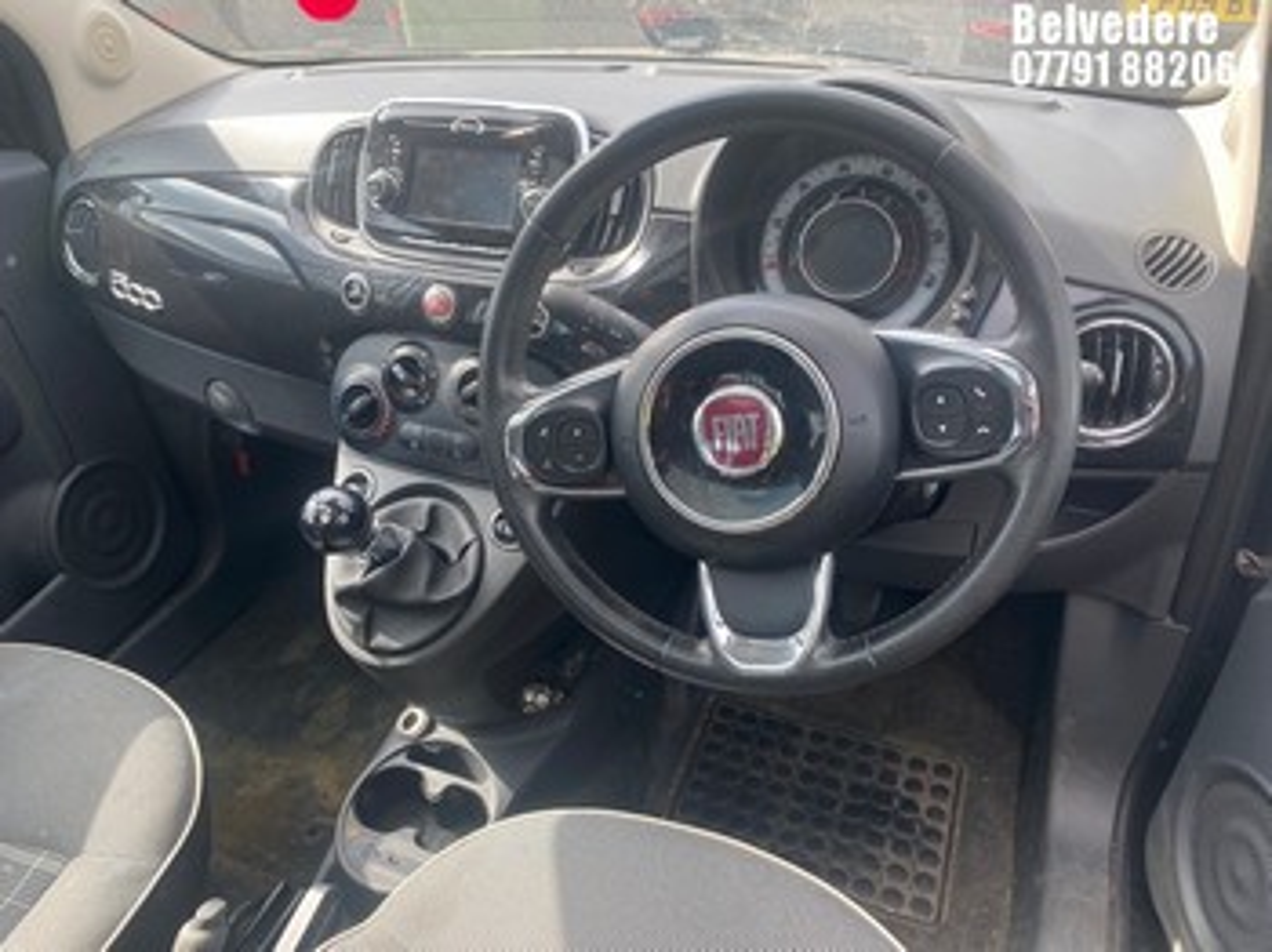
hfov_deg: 67.3
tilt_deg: -37.4
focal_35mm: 26
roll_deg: +5.1
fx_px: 955
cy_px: 476
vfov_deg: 53.0
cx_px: 636
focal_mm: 4.25
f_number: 1.8
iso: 32
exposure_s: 1/198
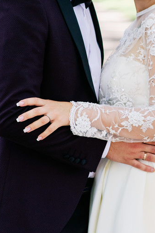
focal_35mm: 224
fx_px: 1450
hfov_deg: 6.1
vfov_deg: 9.2
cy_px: 67
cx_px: 109
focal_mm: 85
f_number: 3.5
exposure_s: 1/320
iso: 200
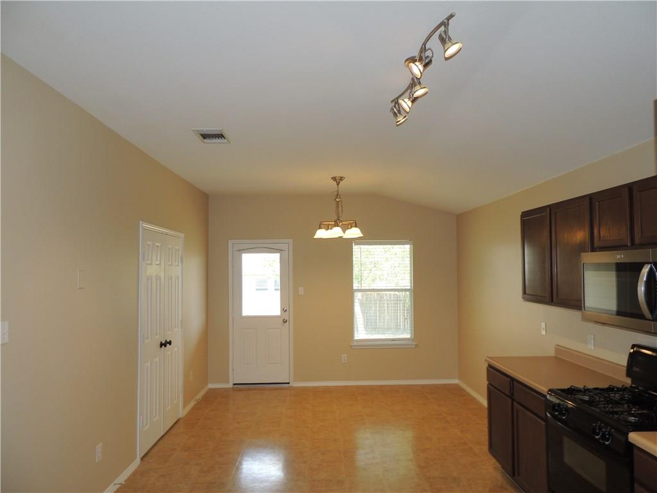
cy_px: 246
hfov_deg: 71.6
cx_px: 328
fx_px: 456
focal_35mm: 24
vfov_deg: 56.8
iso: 100
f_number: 3
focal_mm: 4.3
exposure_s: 1/40
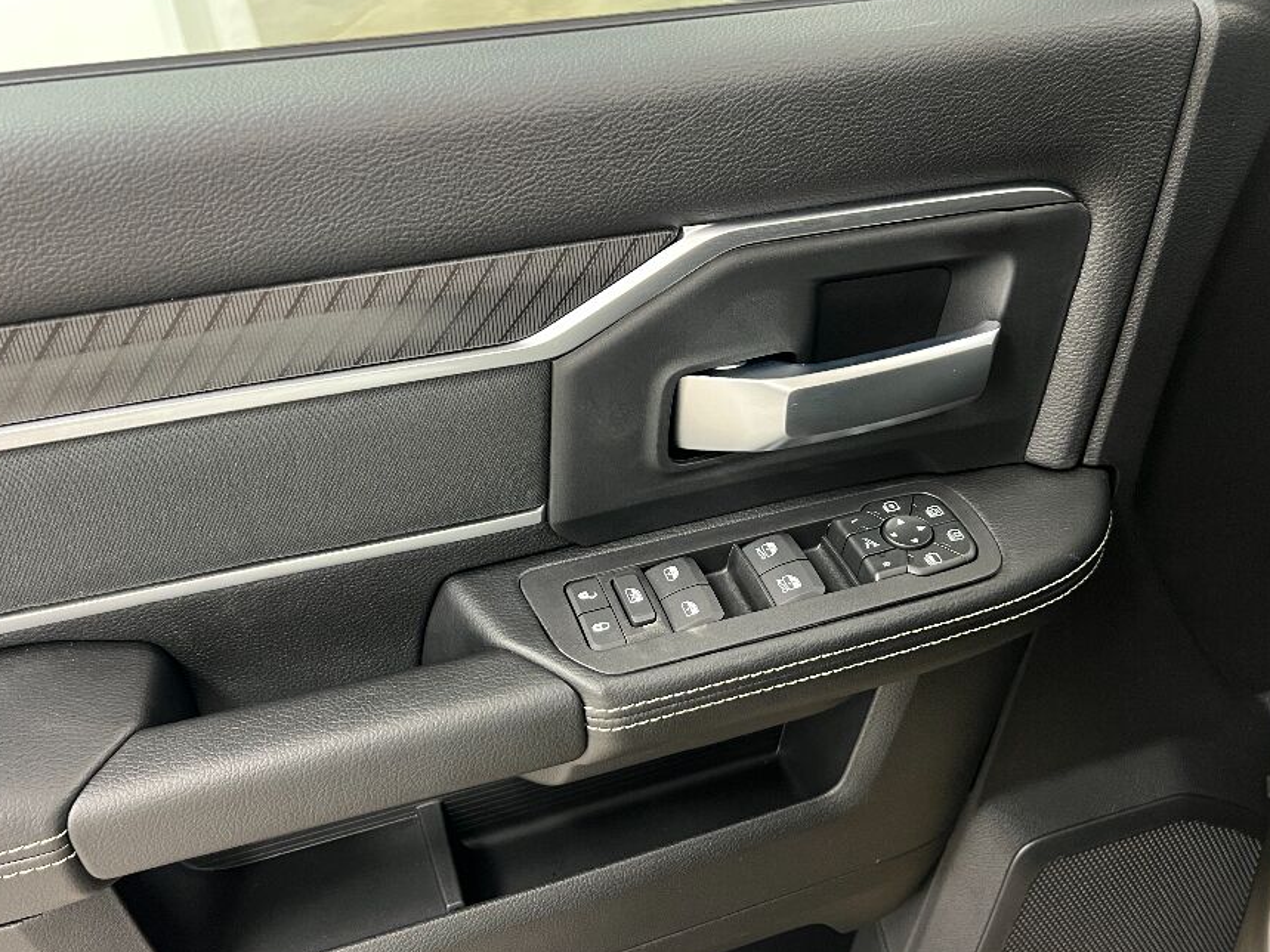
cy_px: 544
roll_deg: +5.9
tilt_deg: -35.6
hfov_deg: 58.4
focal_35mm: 31
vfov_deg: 45.3
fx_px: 1137
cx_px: 622
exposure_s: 1/40
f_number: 1.5
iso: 500
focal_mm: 5.7
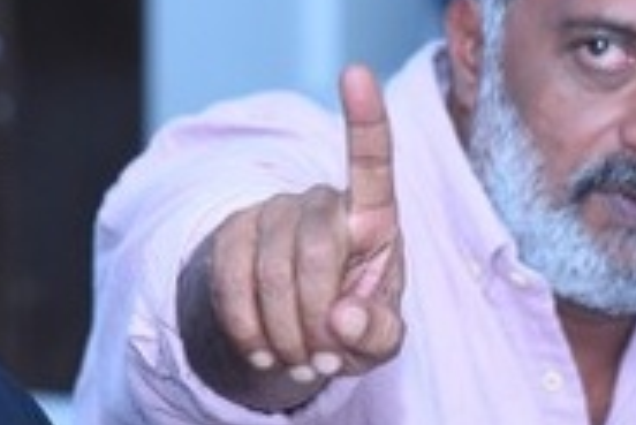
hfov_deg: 4.6
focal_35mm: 444
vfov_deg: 3.1
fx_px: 7850
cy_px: 347
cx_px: 498
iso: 640
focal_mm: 120
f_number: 4
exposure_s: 1/160
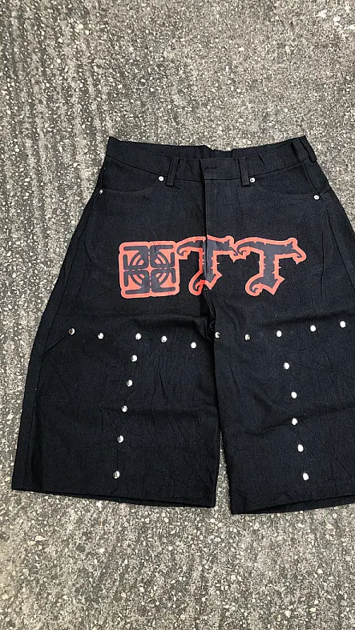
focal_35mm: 31
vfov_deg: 62.6
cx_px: 197
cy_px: 314
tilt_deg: -72.7
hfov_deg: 37.8
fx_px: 518
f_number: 1.8
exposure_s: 1/196
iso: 20
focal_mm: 3.99
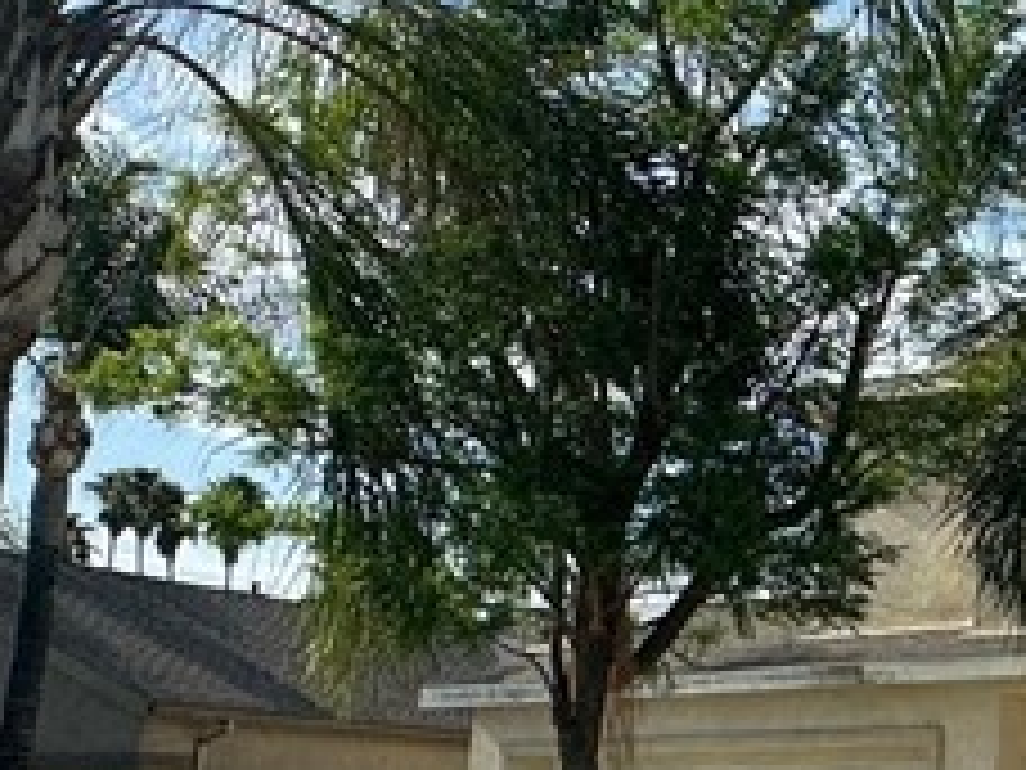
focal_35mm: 63
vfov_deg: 23.2
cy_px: 468
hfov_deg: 26.1
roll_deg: +0.5
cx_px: 1341
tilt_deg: +13.8
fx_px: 1867
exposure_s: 1/1567
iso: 50
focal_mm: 2.22
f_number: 2.2
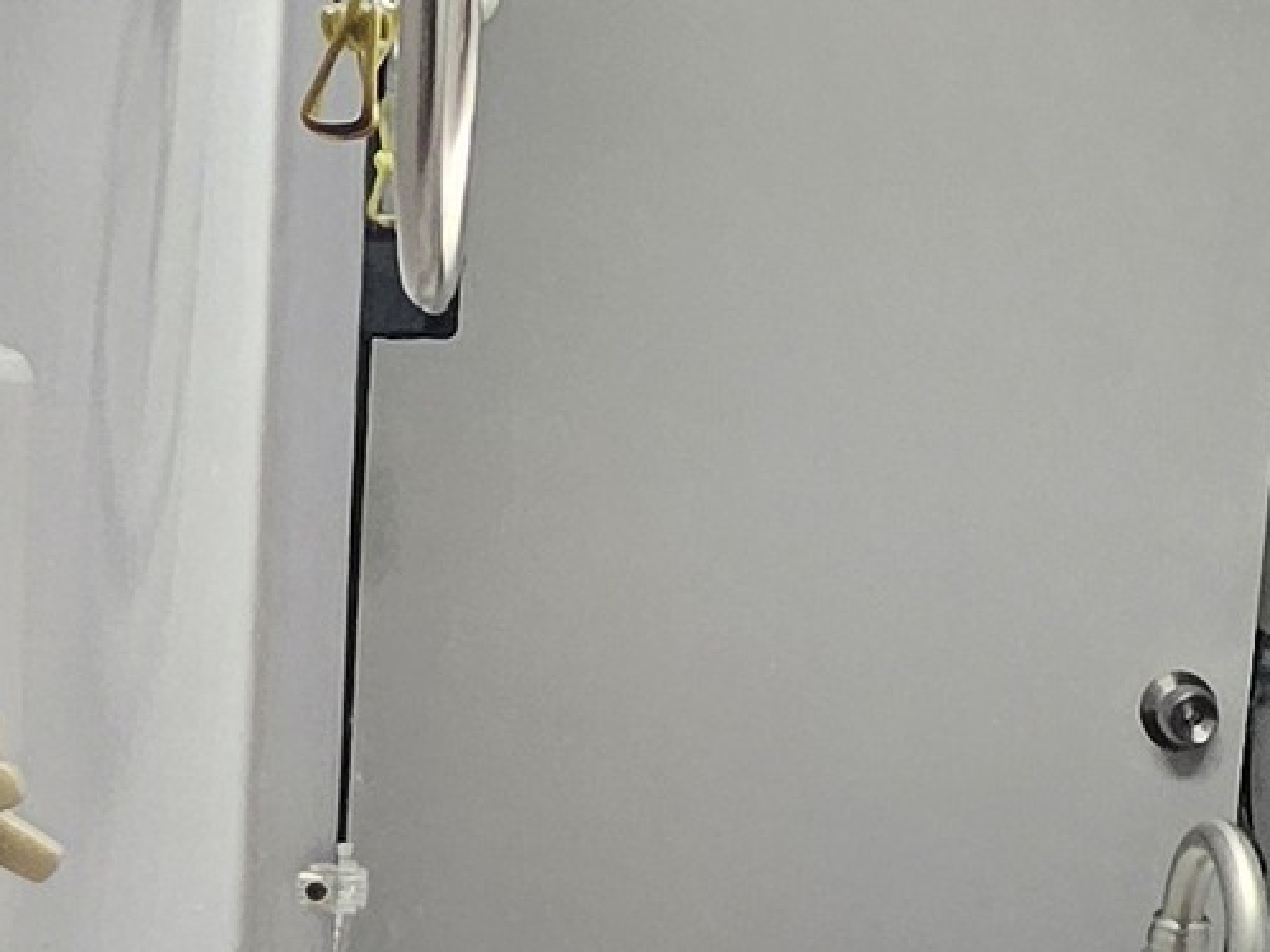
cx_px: 1726
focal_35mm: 80
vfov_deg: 18.1
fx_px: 2934
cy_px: 899
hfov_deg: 21.6
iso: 80
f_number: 2.2
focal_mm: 1.7
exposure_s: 1/60
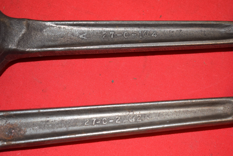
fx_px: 466
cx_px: 116
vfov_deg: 18.9
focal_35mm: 72
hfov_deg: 28.1
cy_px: 78
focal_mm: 48
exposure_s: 1/100
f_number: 5.3
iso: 640
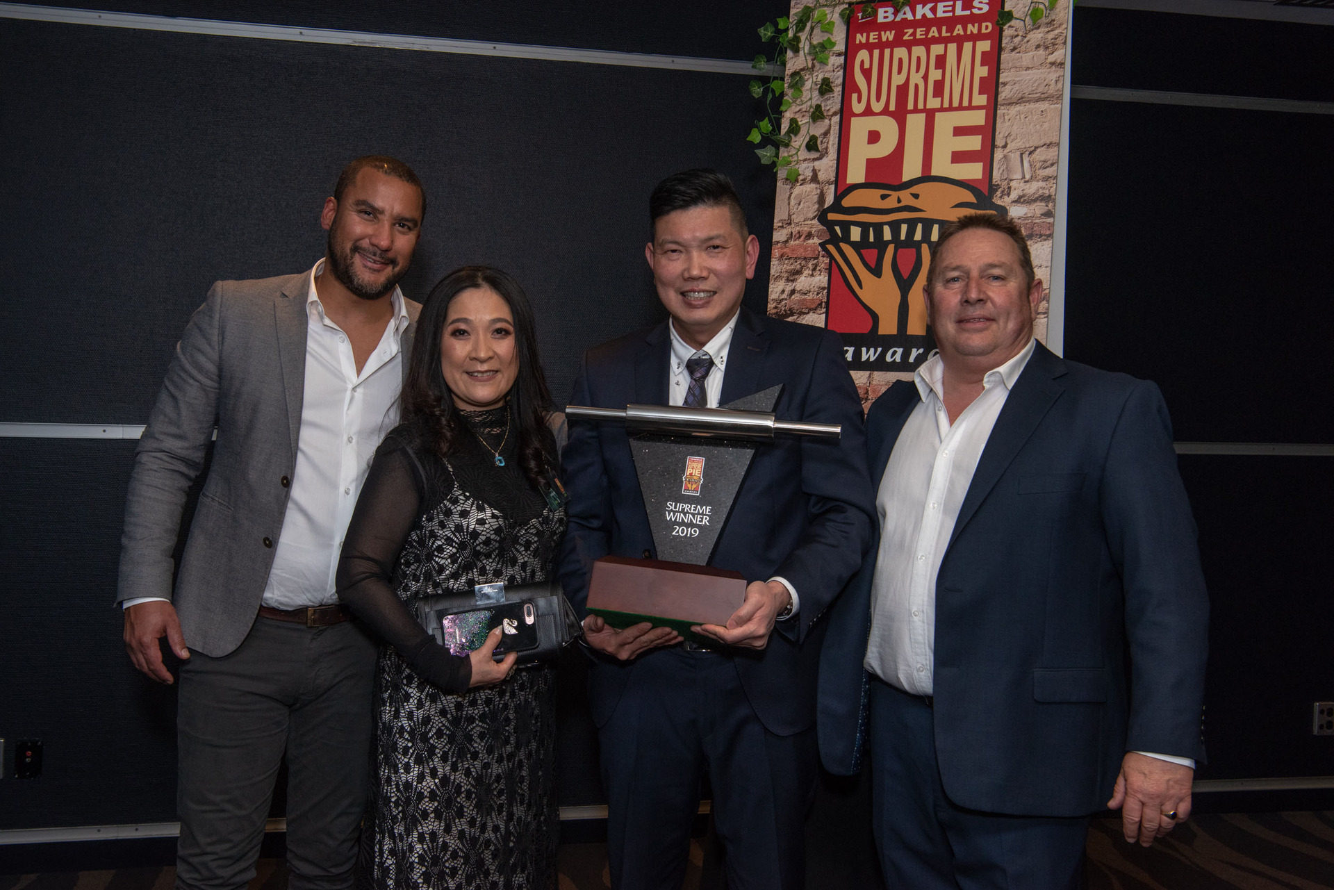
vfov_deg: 37.9
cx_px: 667
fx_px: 1297
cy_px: 445
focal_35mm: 35
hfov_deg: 54.4
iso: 1000
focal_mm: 35
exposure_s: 1/60
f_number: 8
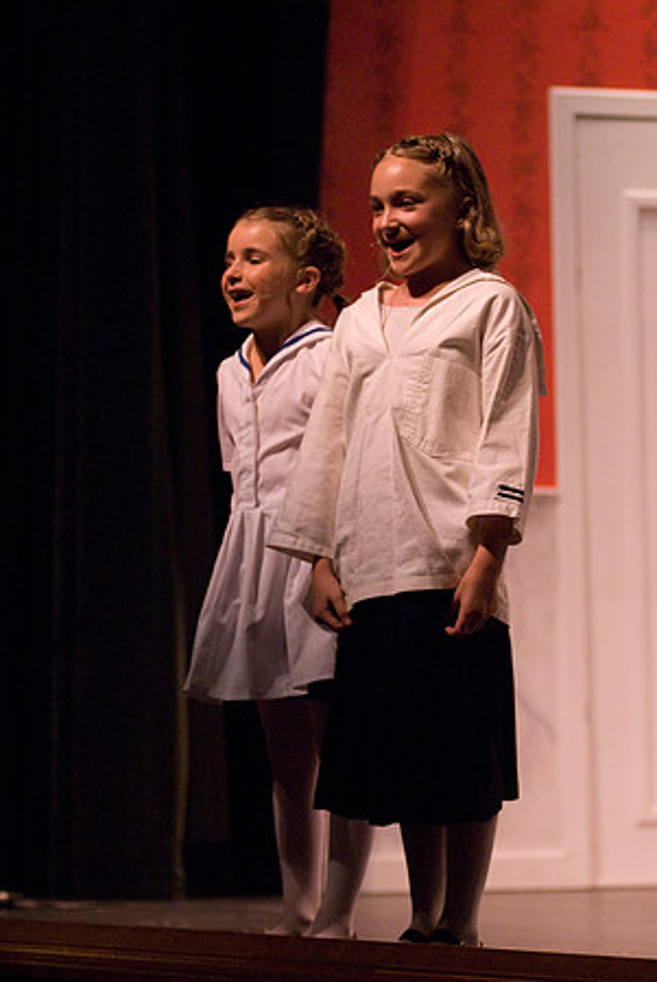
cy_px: 491
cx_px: 328
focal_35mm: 142
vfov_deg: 14.4
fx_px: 3892
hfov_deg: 9.6
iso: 1600
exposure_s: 1/200
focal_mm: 95
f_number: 2.8
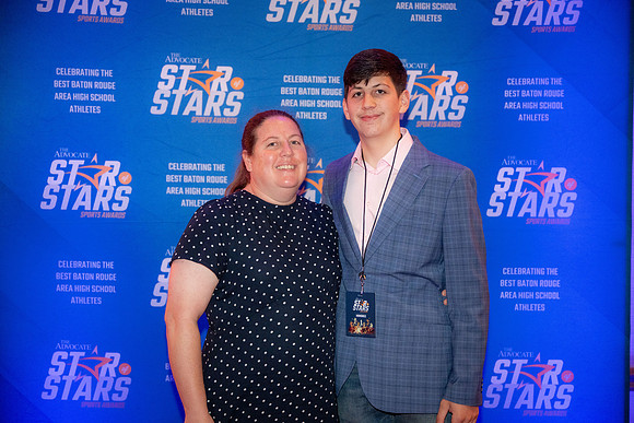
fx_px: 898
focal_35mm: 51
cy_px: 212
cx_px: 317
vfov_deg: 26.5
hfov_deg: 38.9
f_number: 2.8
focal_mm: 51
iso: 1600
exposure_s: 1/80
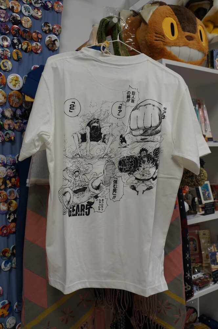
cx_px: 109
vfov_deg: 55.2
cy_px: 164
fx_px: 314
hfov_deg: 38.3
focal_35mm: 34
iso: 320
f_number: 4
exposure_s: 1/60
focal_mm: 23
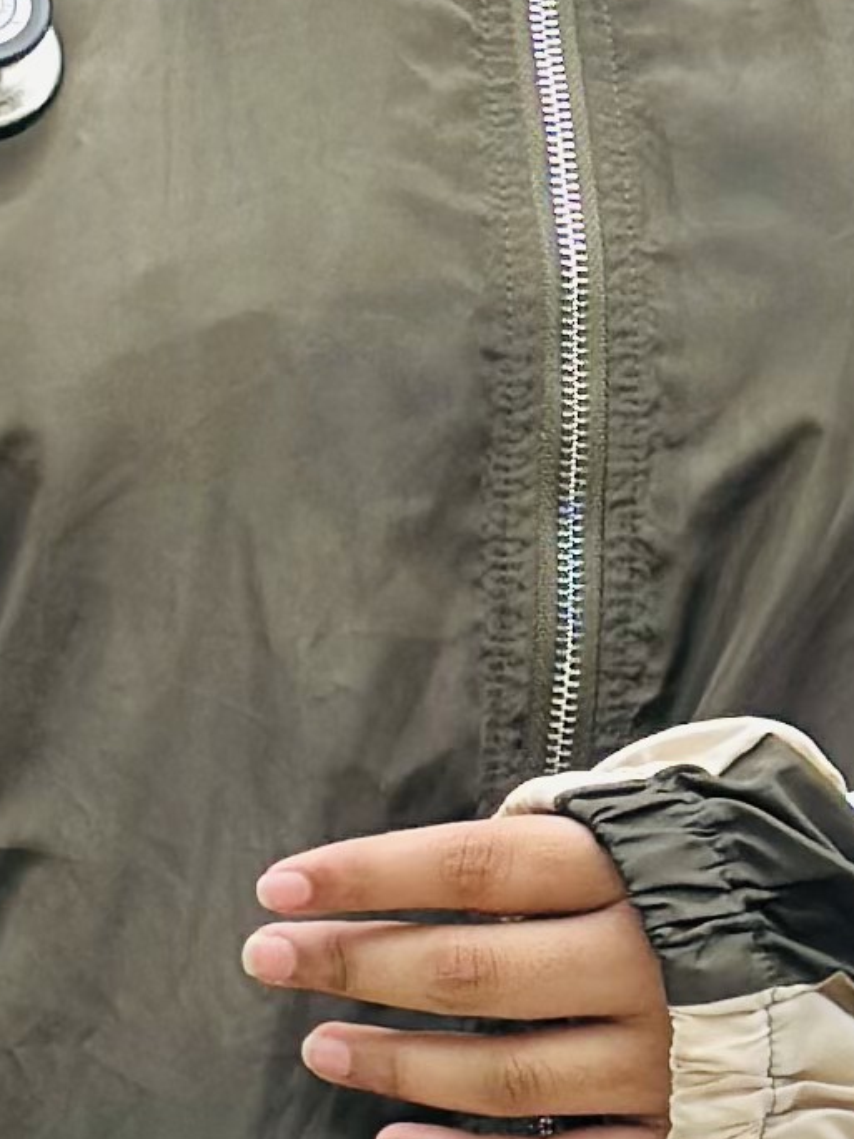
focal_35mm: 283
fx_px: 9309
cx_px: 546
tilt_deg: -1.4
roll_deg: -0.2
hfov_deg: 5.3
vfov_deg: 7.0
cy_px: 2
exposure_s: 1/398
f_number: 1.78
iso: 80
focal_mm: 6.86
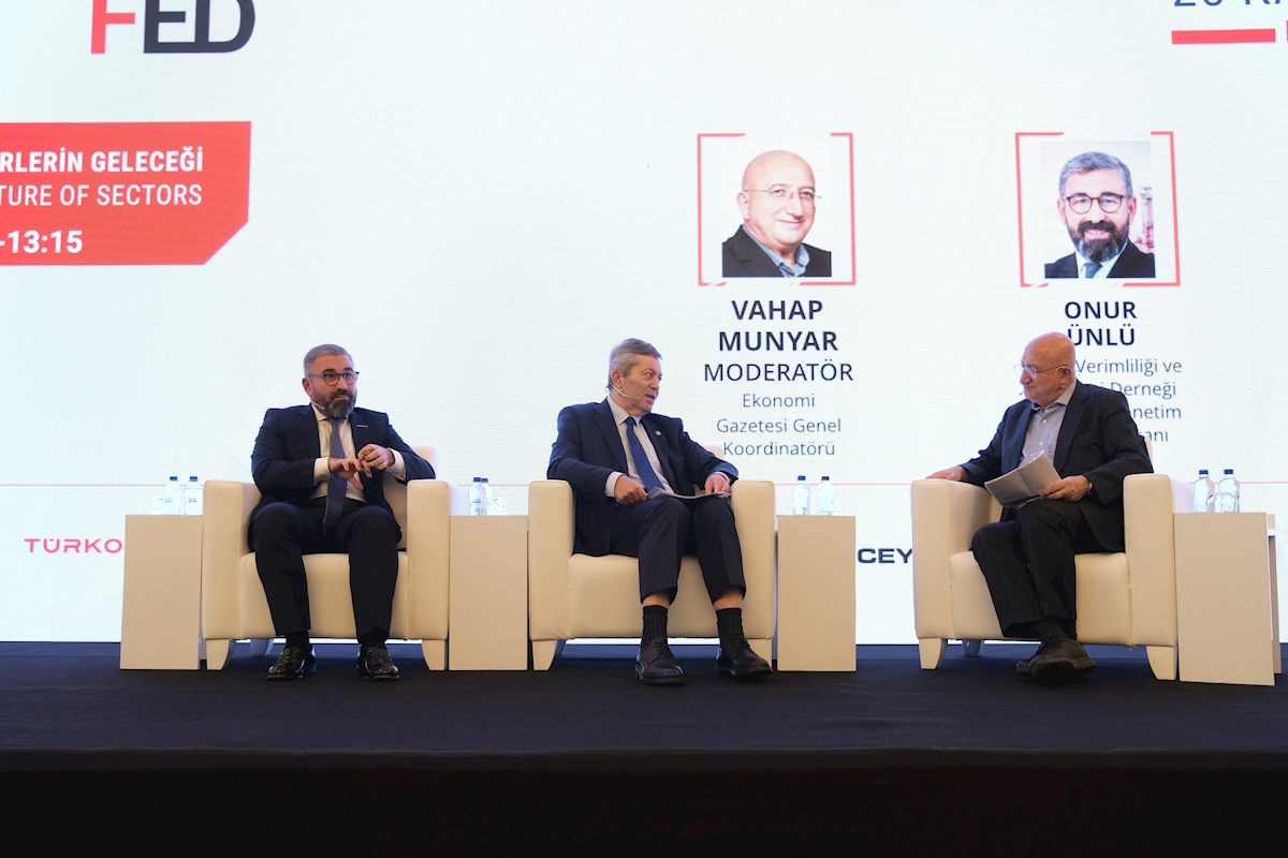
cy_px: 429
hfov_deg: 54.4
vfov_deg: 37.9
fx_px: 1252
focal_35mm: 35
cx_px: 644
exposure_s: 1/125
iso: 1000
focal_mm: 23.4
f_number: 2.8
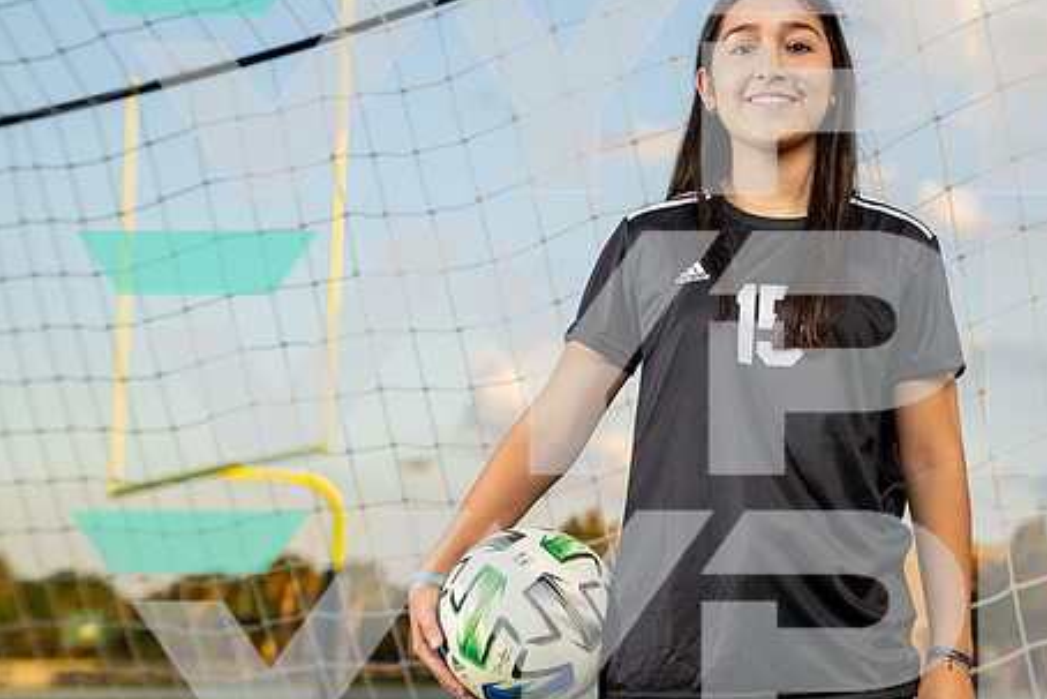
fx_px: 2007
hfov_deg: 29.1
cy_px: 354
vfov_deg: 19.7
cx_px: 664
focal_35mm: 69
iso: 160
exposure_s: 1/160
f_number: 4
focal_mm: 54
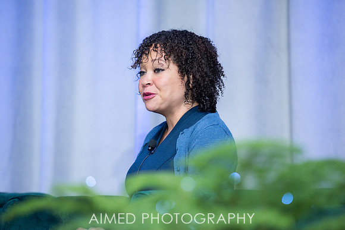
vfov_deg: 6.9
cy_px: 115
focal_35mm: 200
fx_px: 1917
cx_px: 172
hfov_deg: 10.3
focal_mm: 200
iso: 1250
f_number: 4
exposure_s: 1/200
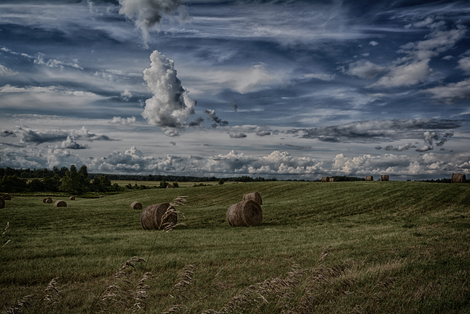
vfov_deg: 43.6
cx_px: 235
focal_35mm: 30
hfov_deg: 61.9
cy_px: 157
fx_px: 392
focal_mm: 20
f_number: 11
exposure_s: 1/160
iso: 100
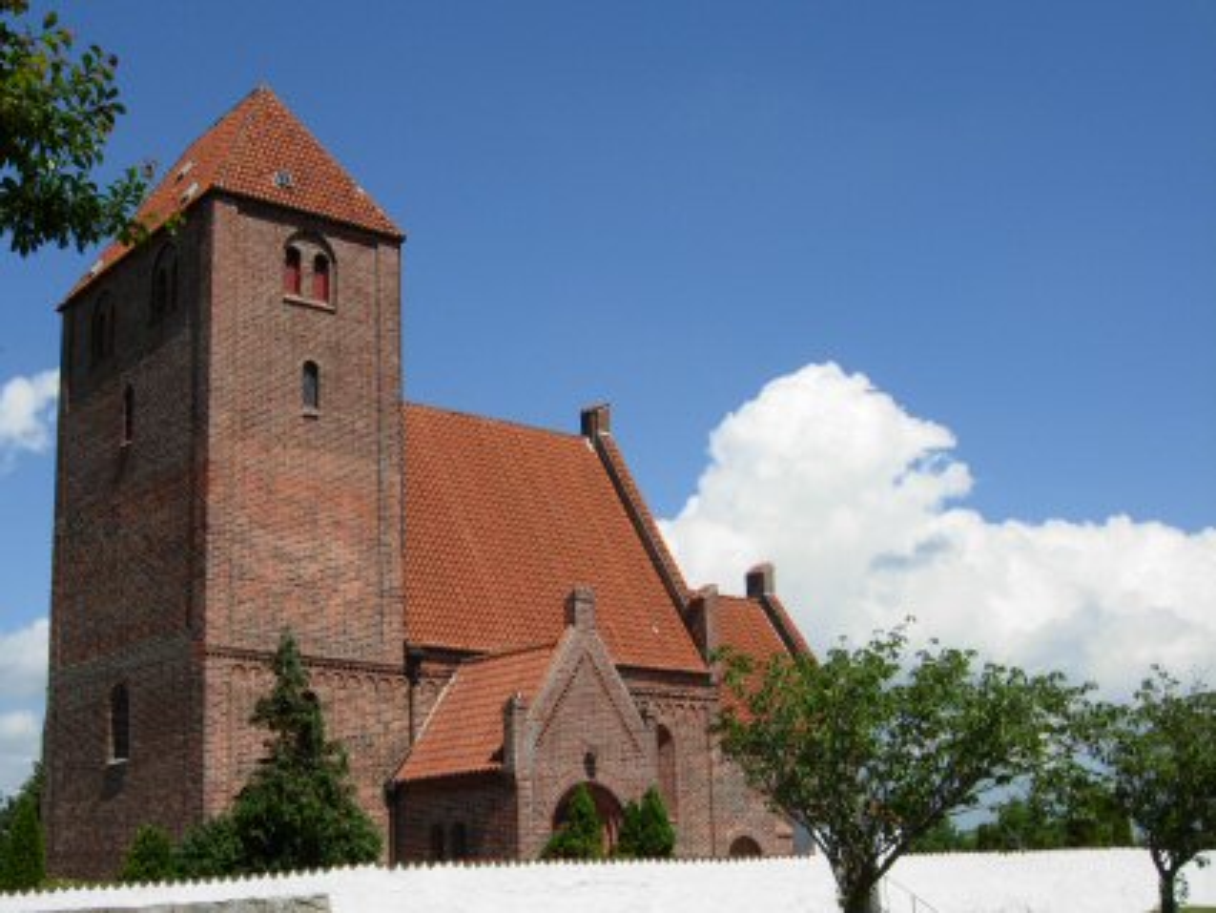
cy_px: 456
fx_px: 1265
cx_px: 608
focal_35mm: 36
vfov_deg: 39.7
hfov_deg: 51.3
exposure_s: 1/352
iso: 50
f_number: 6.8
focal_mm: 7.5
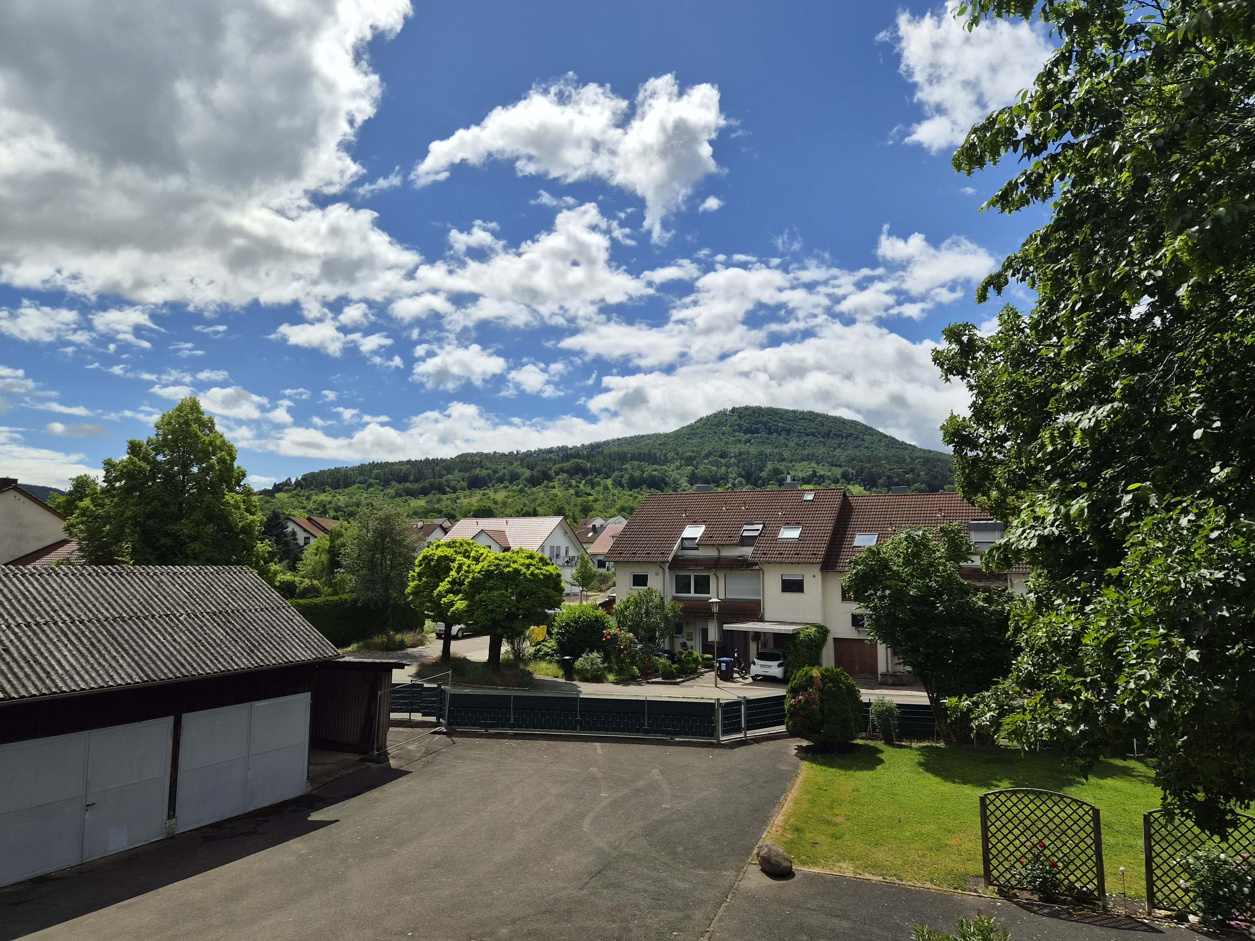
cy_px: 470
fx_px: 834
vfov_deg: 58.9
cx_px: 628
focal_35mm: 23
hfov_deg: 73.9
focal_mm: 5.4
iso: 64
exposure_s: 1/7696
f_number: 1.8
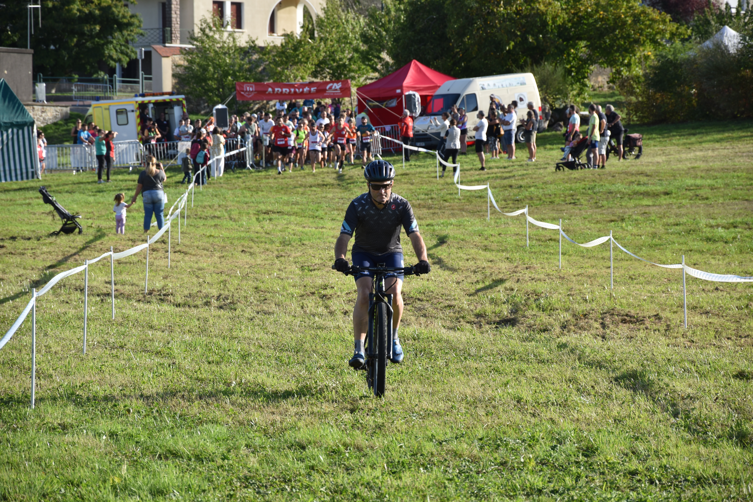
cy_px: 251
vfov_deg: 8.7
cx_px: 376
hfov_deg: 13.0
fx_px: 3294
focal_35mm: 158
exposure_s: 1/320
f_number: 5.6
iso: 100
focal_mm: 105
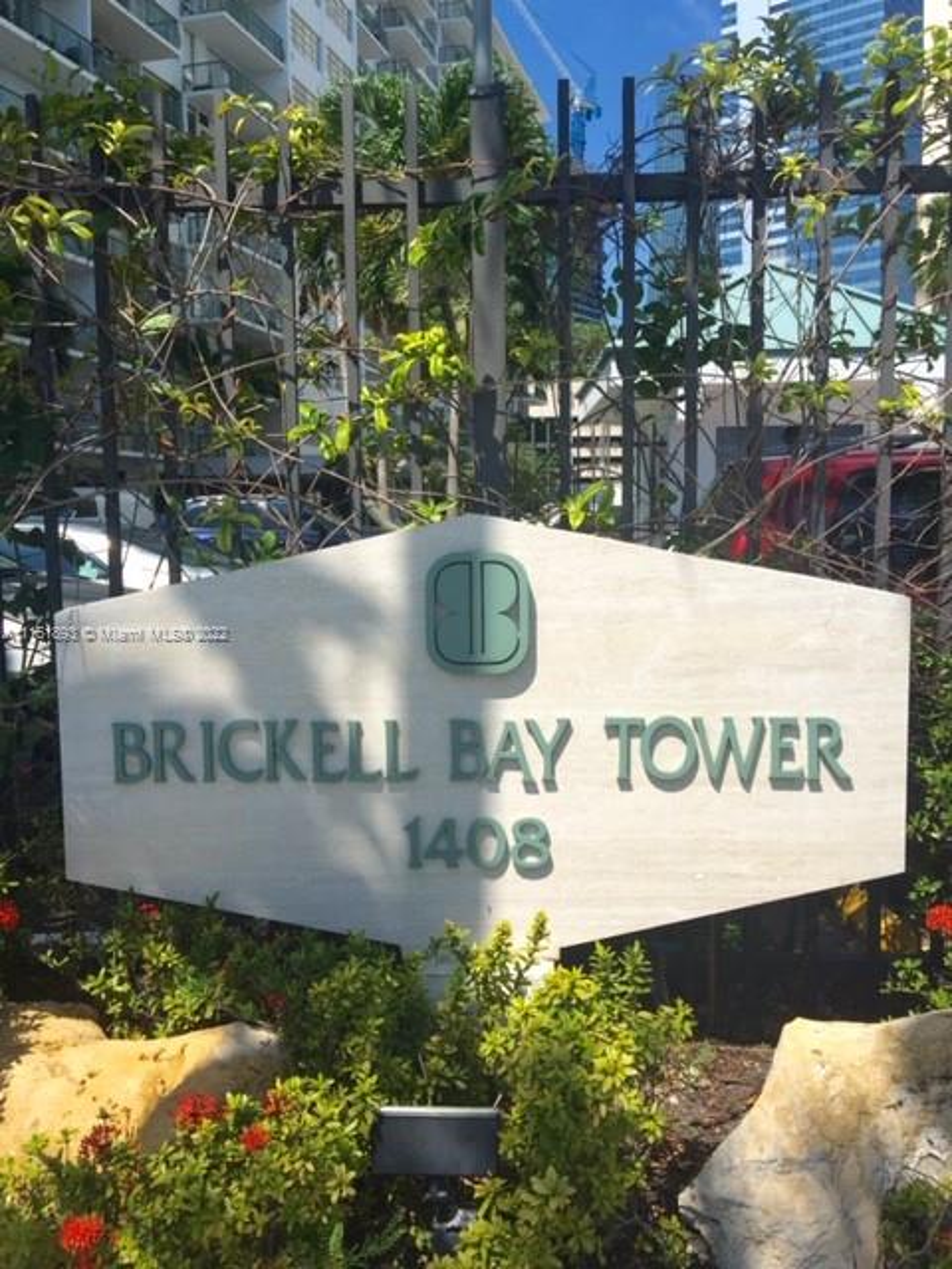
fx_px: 1063
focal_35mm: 29
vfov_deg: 61.7
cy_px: 634
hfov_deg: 48.2
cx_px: 476
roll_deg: +0.5
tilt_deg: -3.9
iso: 32
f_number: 2.2
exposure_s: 1/2825
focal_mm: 4.15
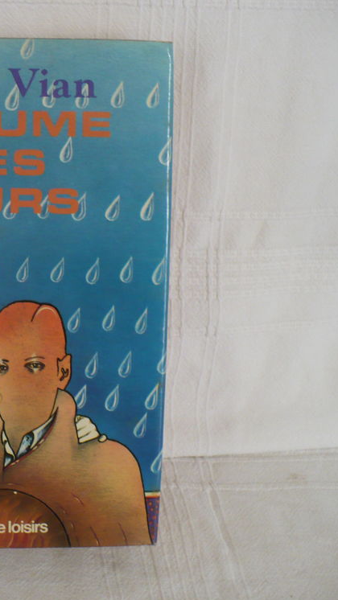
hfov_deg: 21.4
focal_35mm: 54
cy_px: 301
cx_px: -3
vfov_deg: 38.5
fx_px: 860
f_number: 2.8
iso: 200
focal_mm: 6.1
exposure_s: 1/15
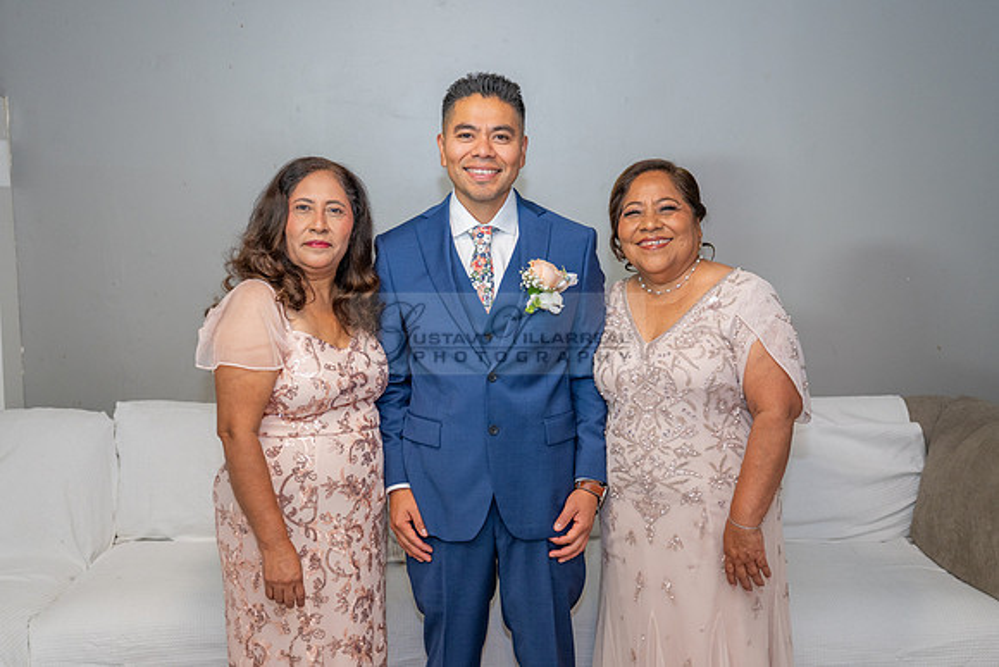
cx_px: 499
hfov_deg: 45.3
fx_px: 1198
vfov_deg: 31.1
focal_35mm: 43
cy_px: 360
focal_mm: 40
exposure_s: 1/125
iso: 640
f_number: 4
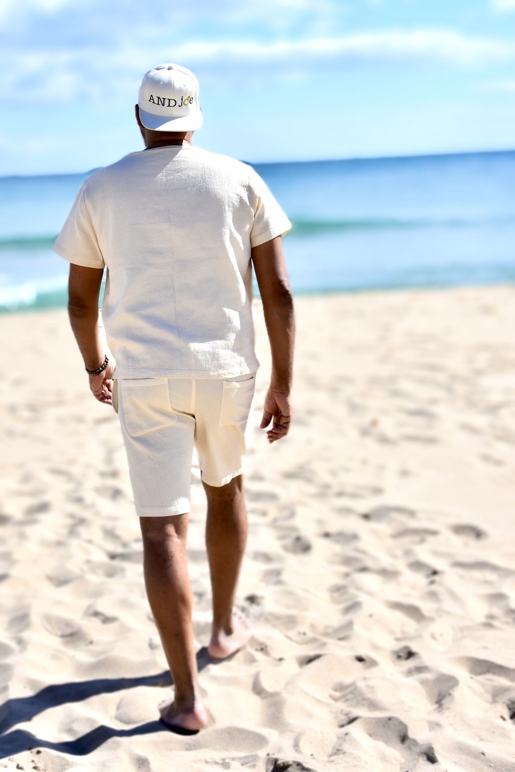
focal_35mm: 39
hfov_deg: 34.2
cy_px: 386
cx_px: 258
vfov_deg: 49.5
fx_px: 836
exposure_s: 1/500
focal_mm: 26
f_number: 8
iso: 125
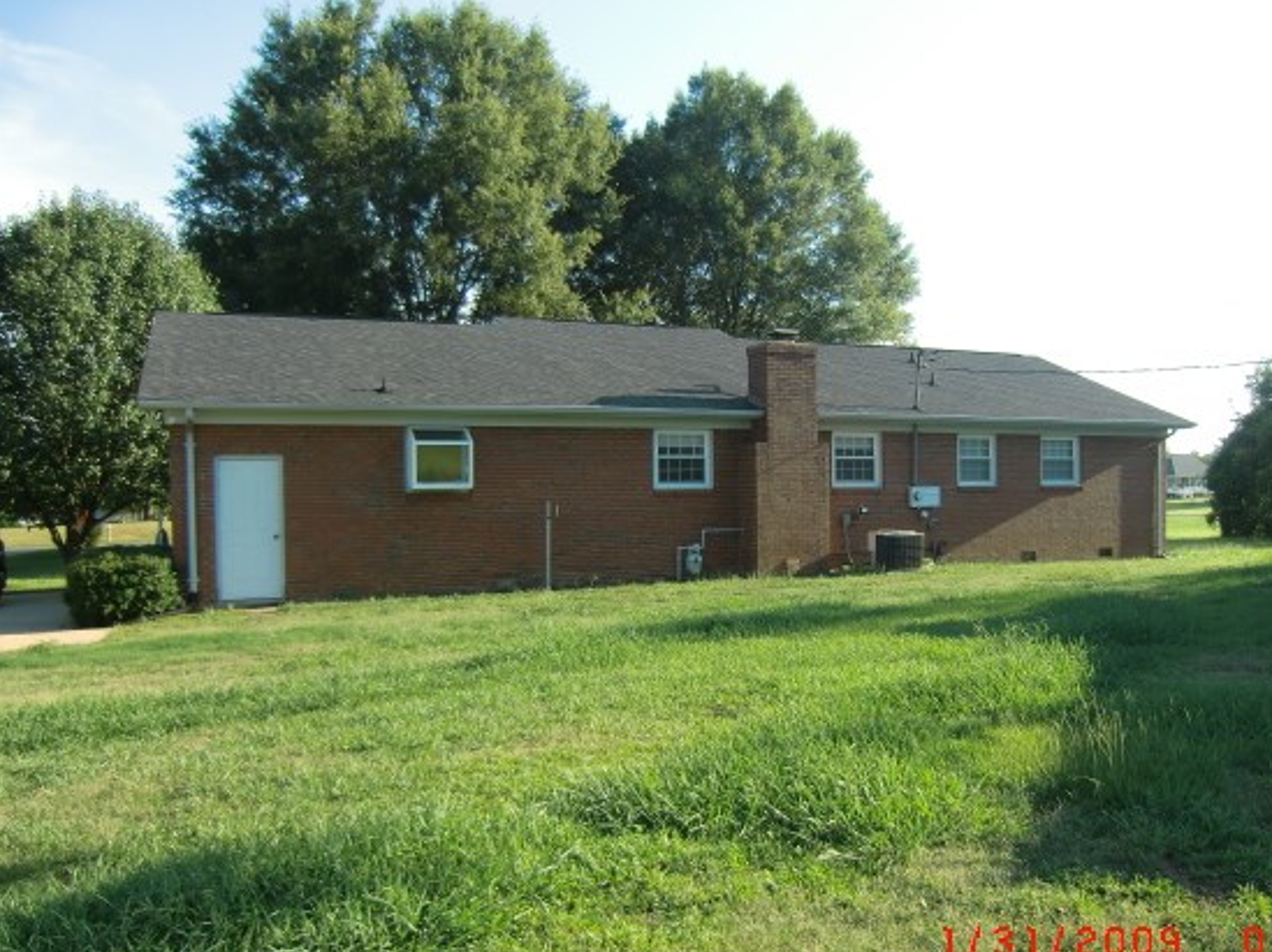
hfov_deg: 63.3
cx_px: 702
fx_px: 1028
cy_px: 498
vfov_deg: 49.7
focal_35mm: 28
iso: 64
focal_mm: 4.3
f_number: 3.2
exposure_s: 1/250
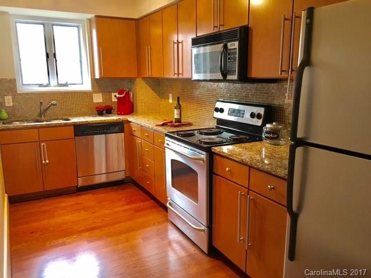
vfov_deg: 48.2
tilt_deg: -11.2
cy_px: 139
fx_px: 311
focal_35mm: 29
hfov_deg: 61.7
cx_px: 186
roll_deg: +0.8
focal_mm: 4.15
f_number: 2.2
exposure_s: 1/30
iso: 125
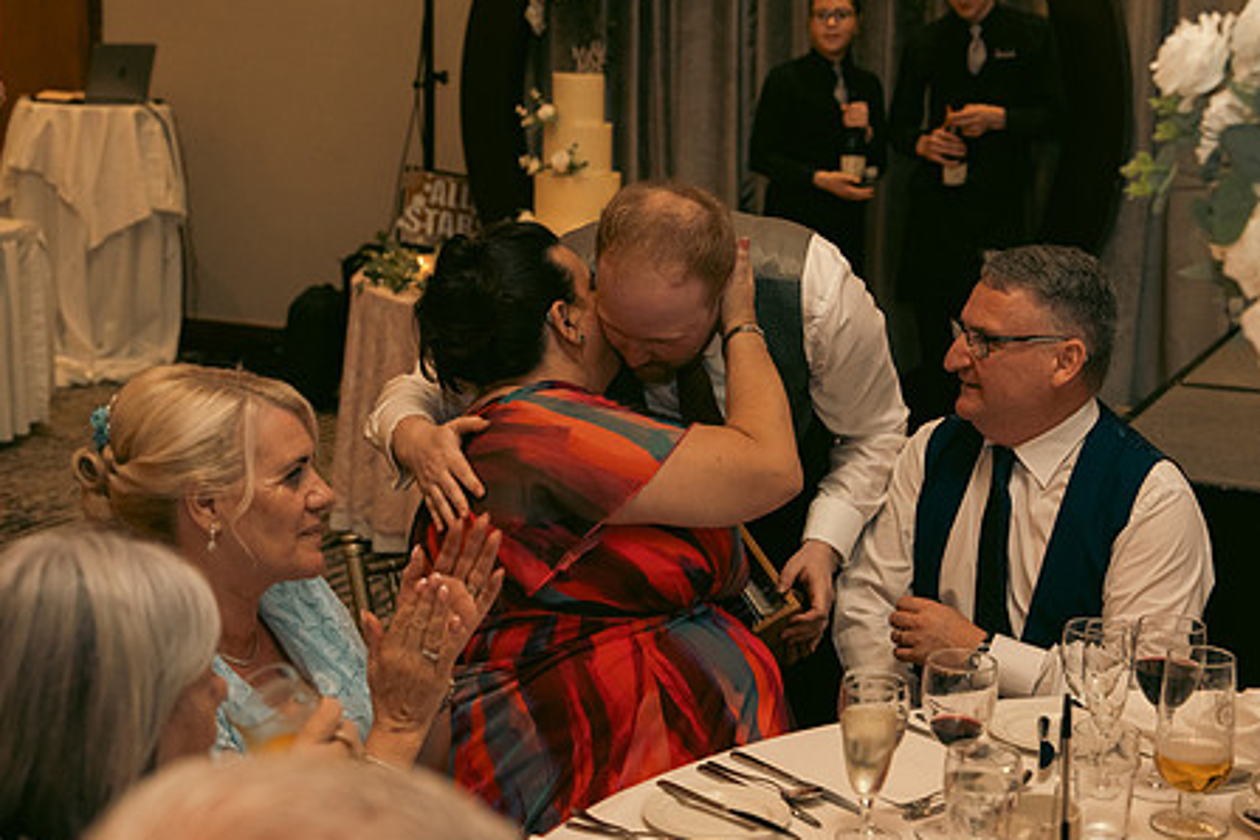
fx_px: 2135
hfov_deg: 32.9
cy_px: 413
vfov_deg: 22.3
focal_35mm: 61
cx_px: 631
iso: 2500
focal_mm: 47
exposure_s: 1/160
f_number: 3.5
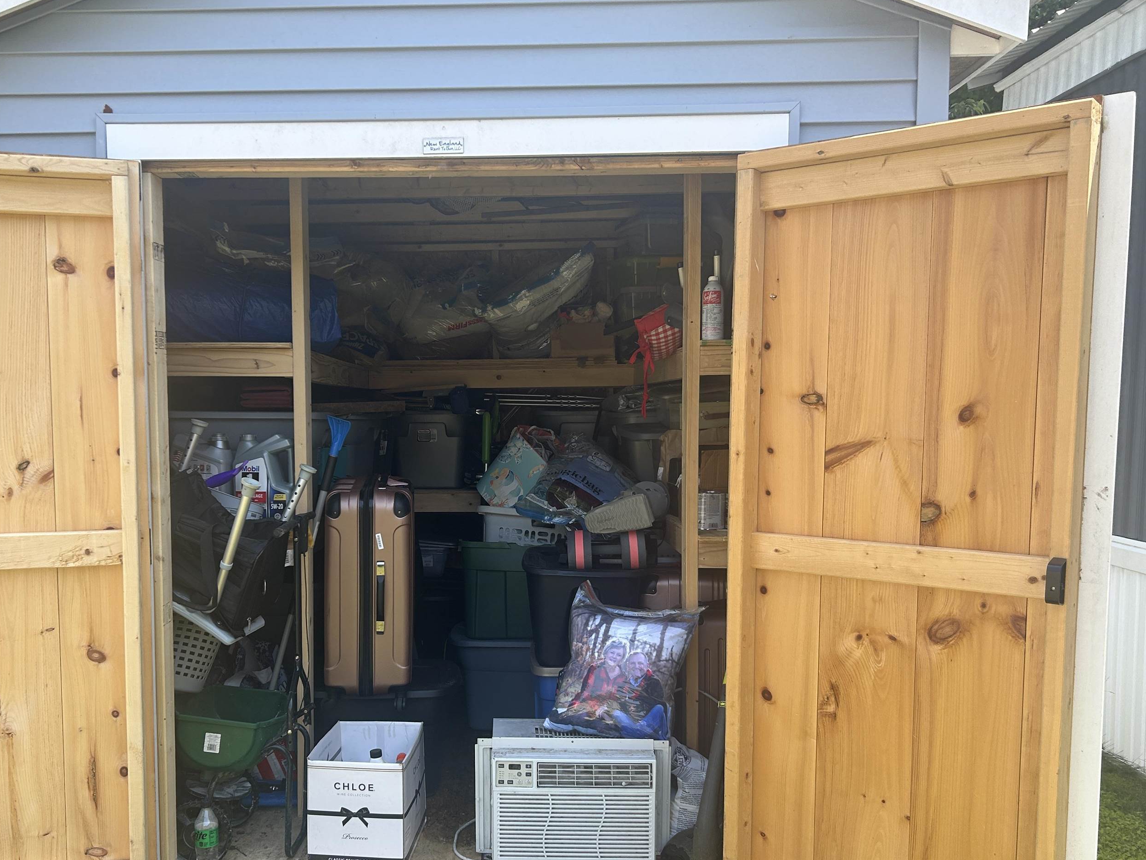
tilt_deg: -4.9
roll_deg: +0.0
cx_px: 464
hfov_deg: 56.4
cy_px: 495
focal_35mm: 32
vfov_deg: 44.0
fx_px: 1059
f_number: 1.5
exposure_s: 1/909
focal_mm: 5.7
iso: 50
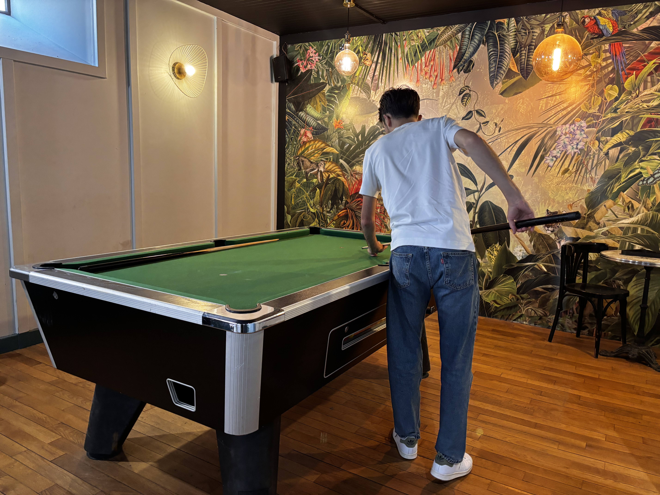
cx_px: 330
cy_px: 248
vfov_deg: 53.1
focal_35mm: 26
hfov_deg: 67.3
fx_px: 496
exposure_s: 1/50
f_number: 1.6
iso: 250
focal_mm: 5.96
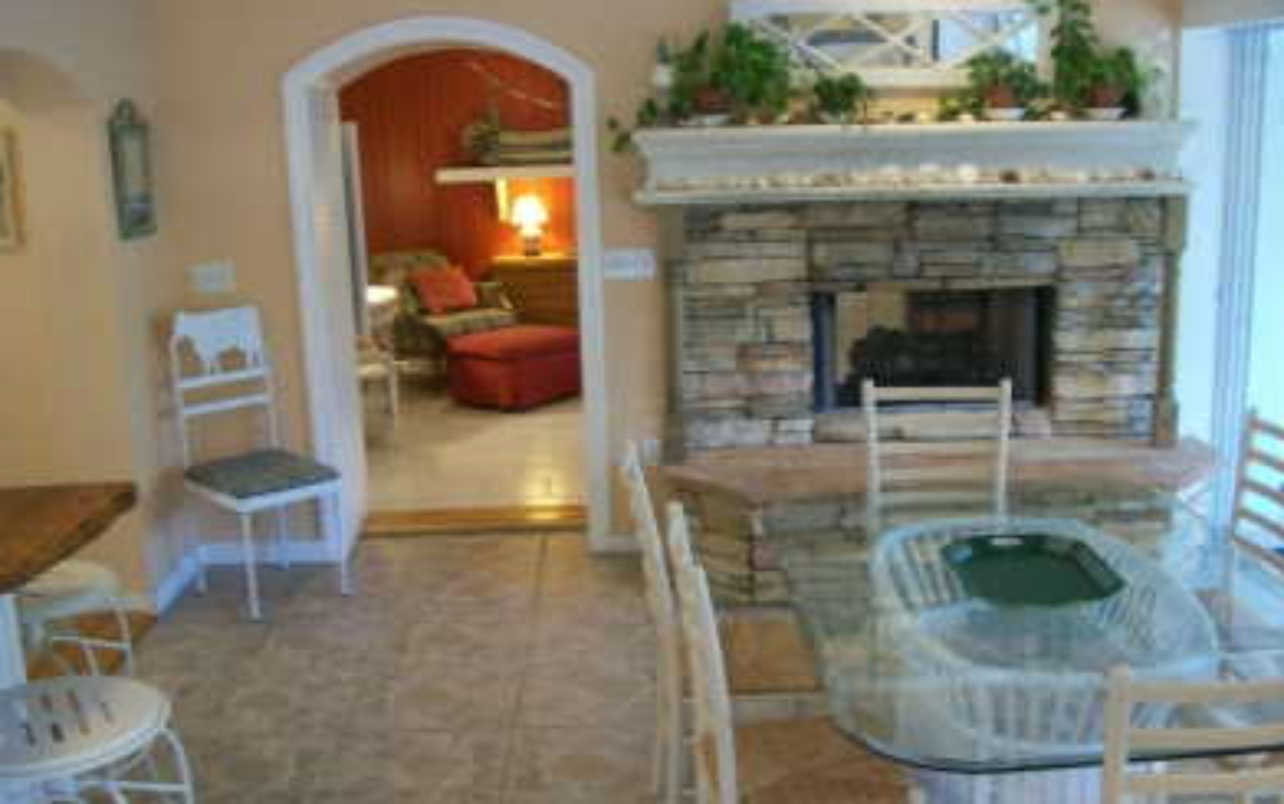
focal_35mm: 39
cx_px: 631
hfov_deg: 50.4
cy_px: 459
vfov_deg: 32.8
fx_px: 1366
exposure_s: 1/12.5
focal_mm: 6
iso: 160
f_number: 2.7
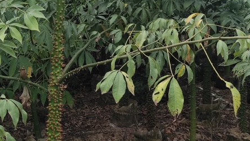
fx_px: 398
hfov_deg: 34.1
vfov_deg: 20.0
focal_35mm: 60
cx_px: 59
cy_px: 97
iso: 50
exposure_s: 1/462
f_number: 1.65
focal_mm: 6.19
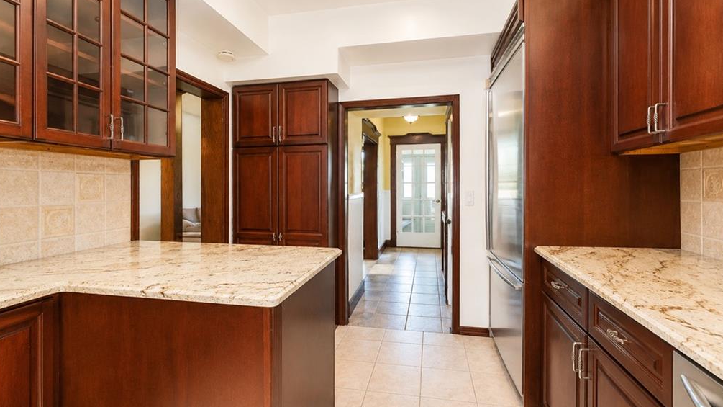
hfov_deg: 99.4
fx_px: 307
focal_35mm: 16
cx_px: 360
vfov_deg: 66.9
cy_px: 185
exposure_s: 1/60
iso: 2000
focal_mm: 10
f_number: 7.1
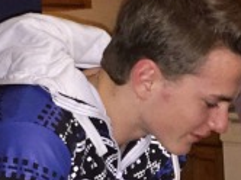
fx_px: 973
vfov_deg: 10.4
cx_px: 270
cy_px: 226
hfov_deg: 13.8
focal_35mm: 140
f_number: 2.2
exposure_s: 1/16
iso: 250
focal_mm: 4.15
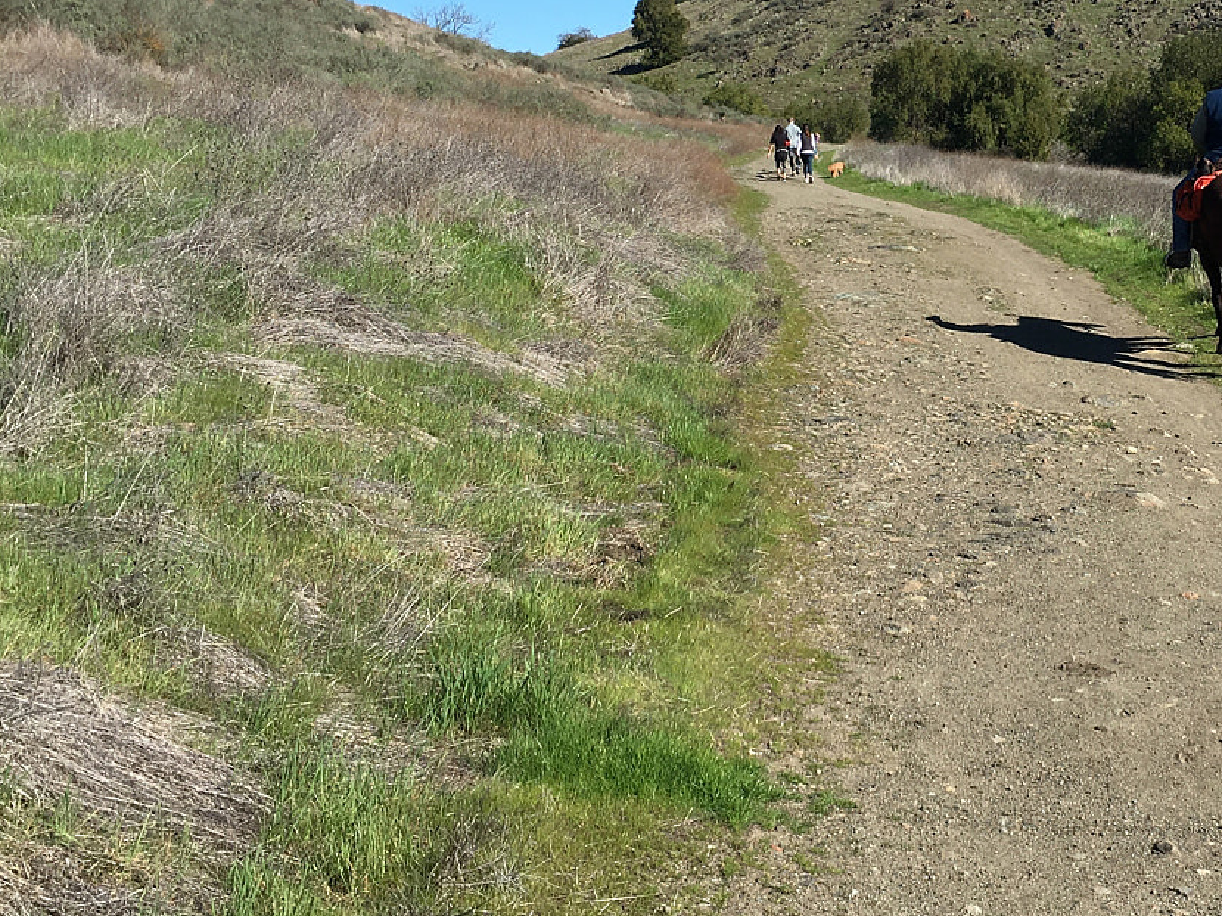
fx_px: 1976
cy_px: 271
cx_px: 974
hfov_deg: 33.4
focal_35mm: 56
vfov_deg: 25.9
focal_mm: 4.15
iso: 25
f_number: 2.2
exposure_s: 1/1282
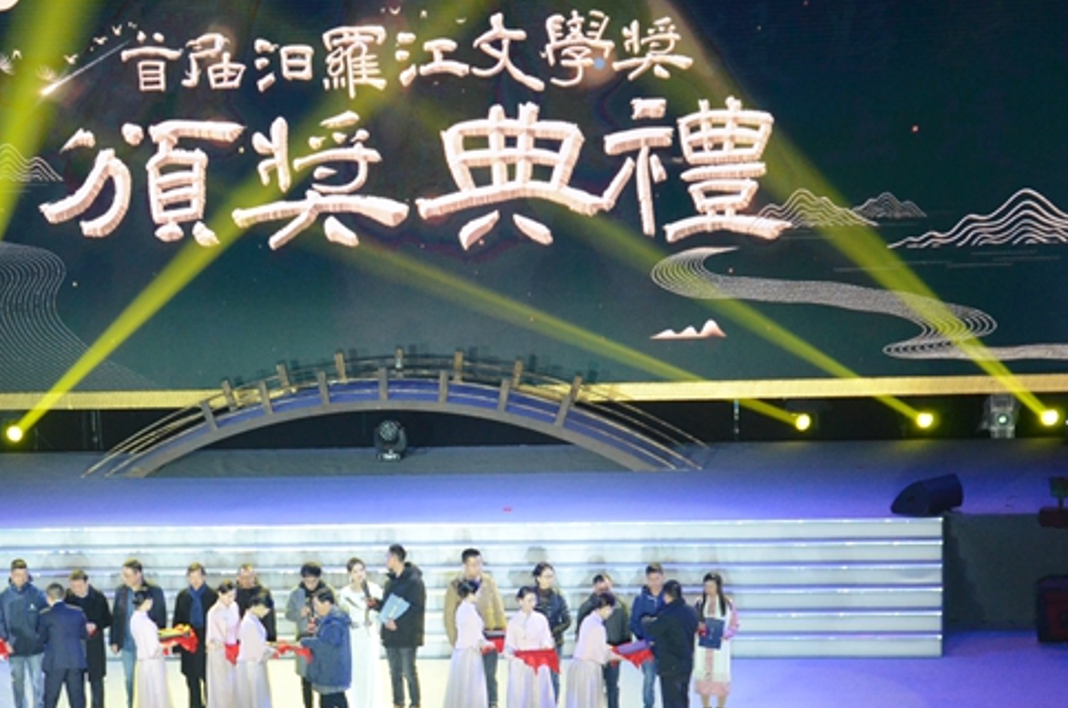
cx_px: 314
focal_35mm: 149
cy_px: 485
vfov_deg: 9.2
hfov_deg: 13.8
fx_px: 4412
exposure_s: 1/160
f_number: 5
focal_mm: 60
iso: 2000
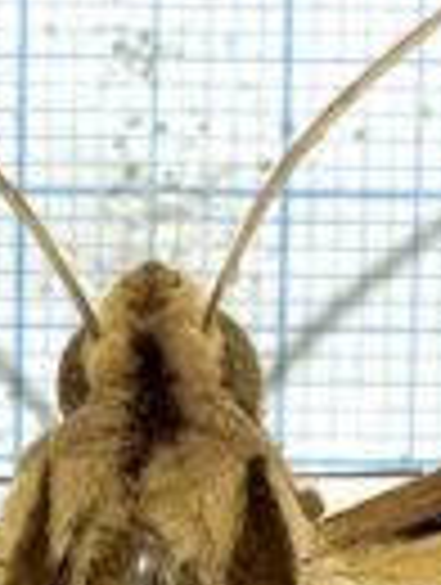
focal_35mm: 80
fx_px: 1354
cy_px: 765
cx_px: 176
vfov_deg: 21.9
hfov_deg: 18.5
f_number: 1.6
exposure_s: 1/1037
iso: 50
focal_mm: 5.96
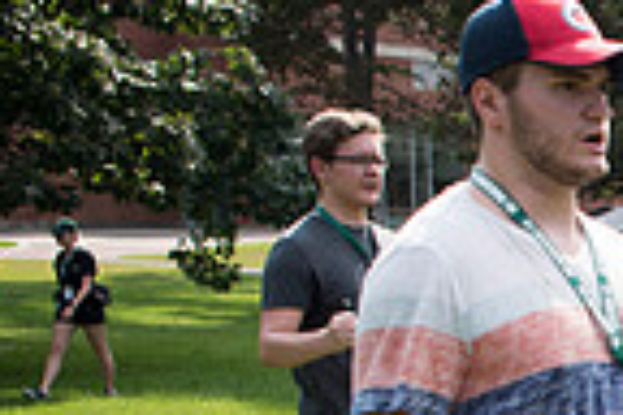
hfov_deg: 17.1
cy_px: 616
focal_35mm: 97
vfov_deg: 13.3
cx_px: 1134
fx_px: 1679
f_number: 2.8
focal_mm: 24
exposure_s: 1/2000
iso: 200
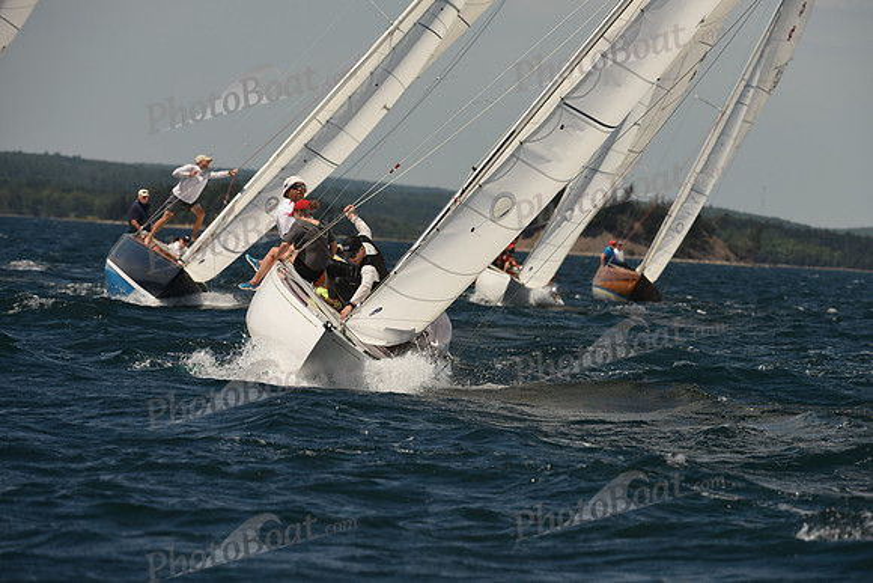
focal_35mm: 330
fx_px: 8004
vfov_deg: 4.2
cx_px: 436
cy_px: 292
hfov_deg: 6.2
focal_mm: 330
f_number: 7.1
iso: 250
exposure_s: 1/1000
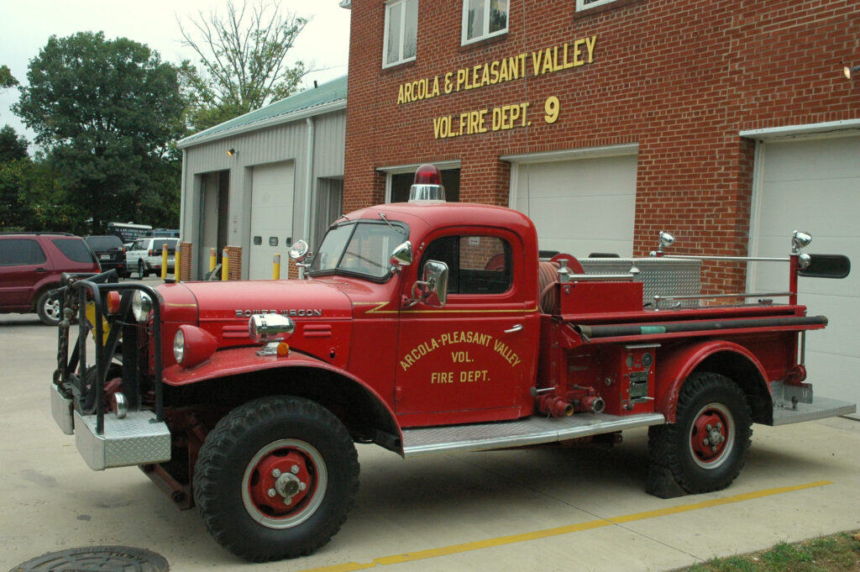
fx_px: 859
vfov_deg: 36.8
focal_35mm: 36
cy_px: 286
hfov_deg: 53.2
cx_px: 430
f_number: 10
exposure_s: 1/320
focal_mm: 24
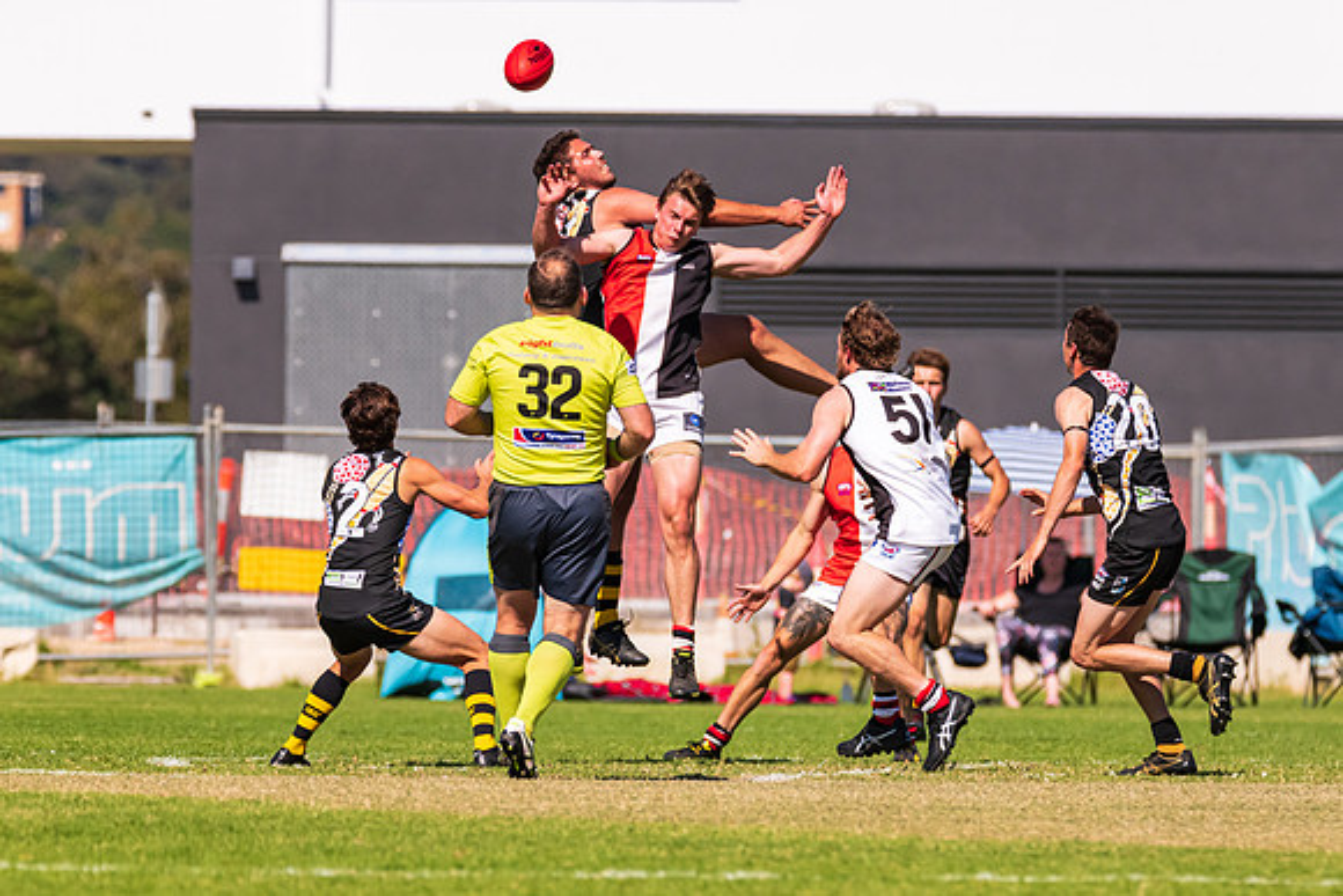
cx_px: 750
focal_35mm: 545
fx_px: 20322
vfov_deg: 2.5
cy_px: 492
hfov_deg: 3.8
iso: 800
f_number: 6.3
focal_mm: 360
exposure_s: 1/5000
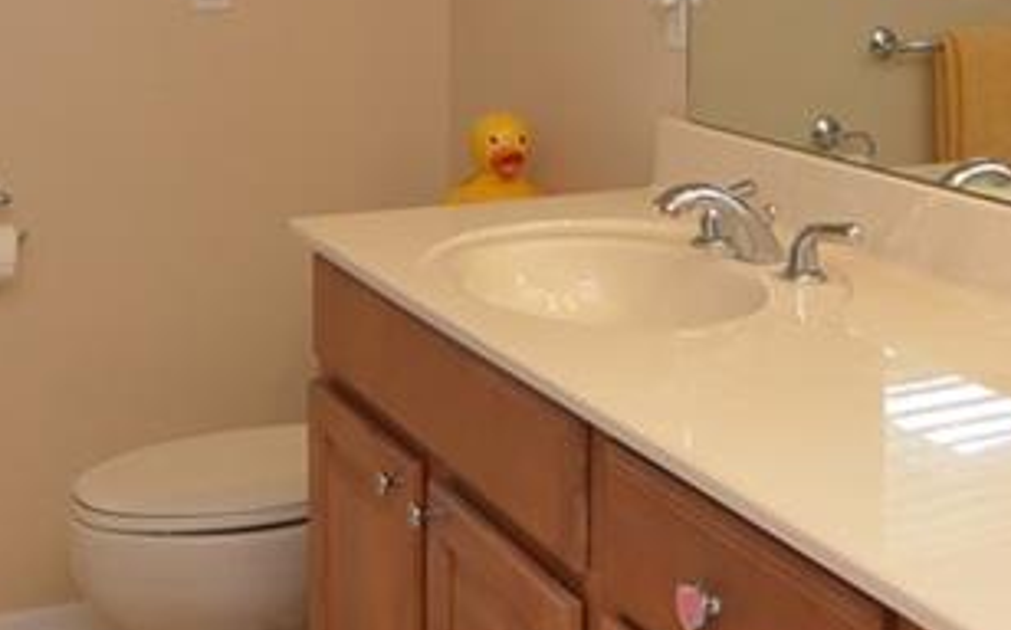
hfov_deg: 28.9
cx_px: 617
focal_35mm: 71
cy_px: 8
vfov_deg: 17.9
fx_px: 1955
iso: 320
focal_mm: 14
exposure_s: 1/25
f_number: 7.1
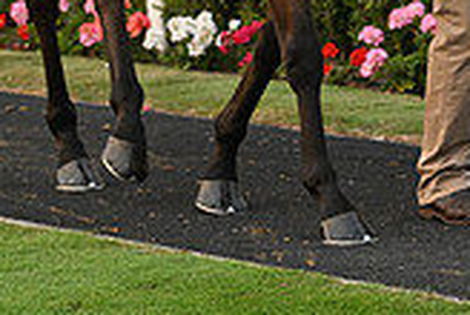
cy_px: -219
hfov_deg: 5.5
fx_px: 4852
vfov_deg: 3.7
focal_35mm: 371
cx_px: 301
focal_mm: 105
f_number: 4
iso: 1600
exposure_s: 1/1000
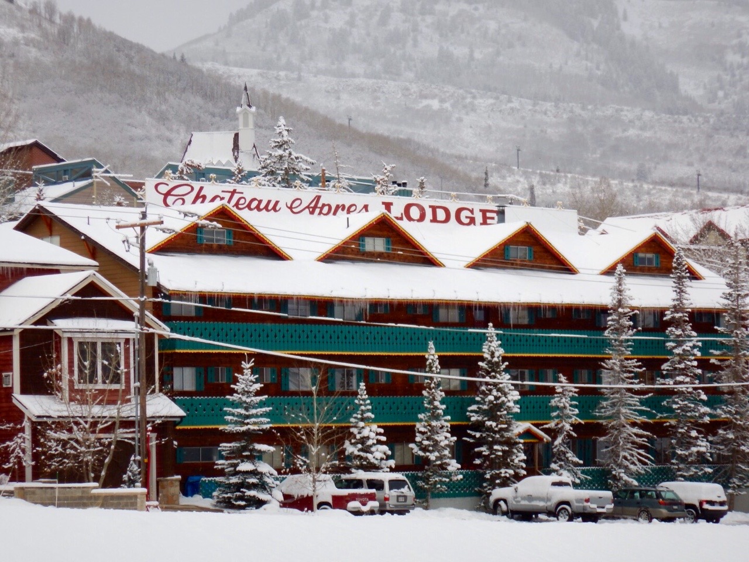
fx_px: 2596
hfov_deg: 16.4
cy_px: 281
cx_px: 374
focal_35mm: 120
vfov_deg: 12.3
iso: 125
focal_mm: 21.5
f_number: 4.9
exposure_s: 1/250
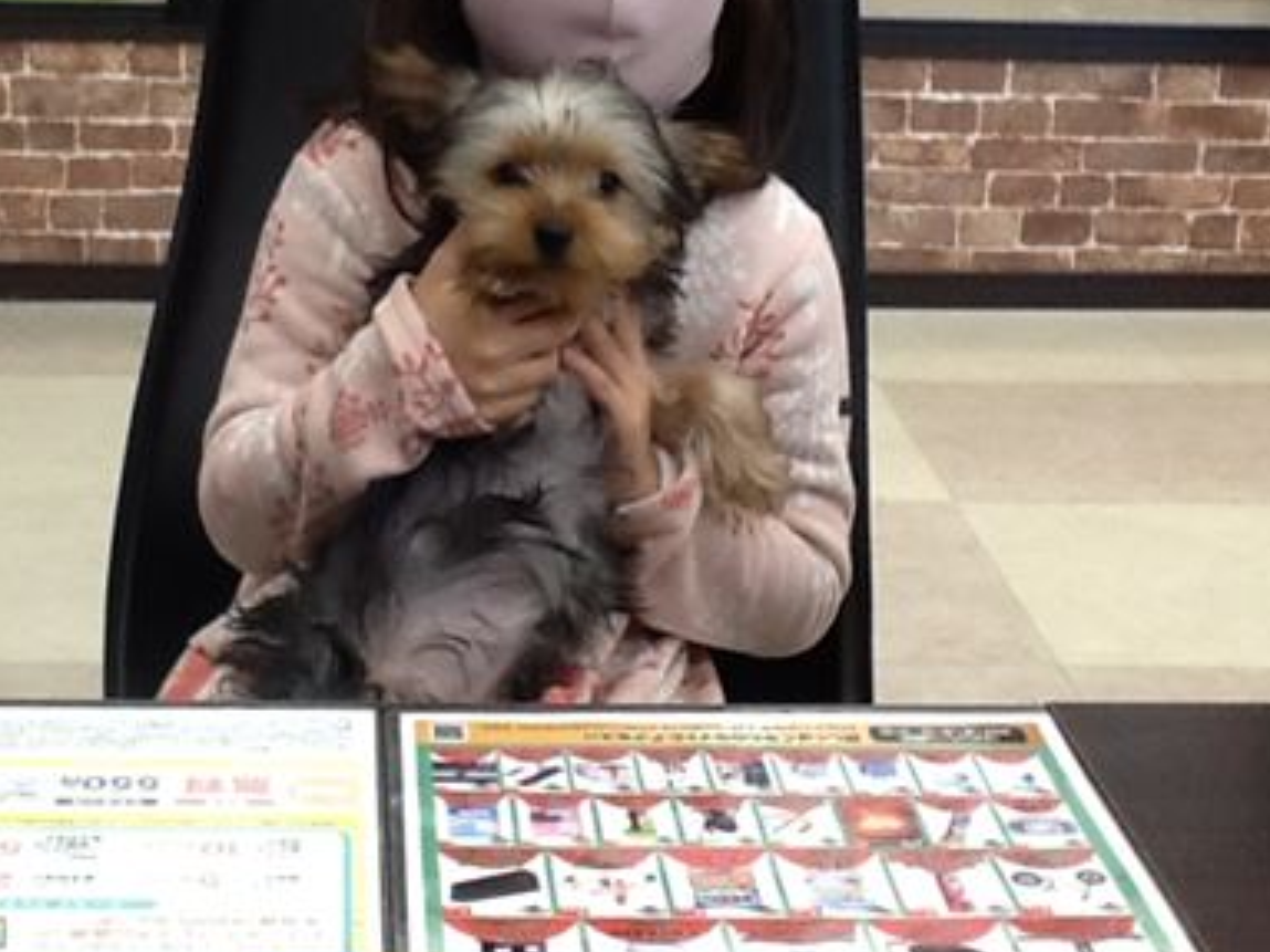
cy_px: 245
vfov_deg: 21.1
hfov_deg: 28.1
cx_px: 484
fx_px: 2531
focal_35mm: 69
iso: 50
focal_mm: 2.03
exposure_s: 1/30
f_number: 2.4
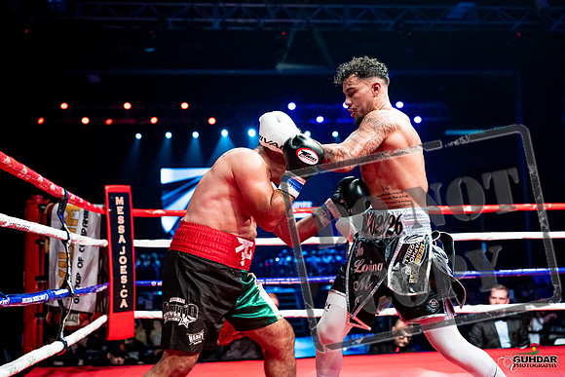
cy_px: 188
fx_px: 785
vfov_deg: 27.0
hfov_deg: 39.6
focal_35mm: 50
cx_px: 282
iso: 4000
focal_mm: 50
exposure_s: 1/1000
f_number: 2.8
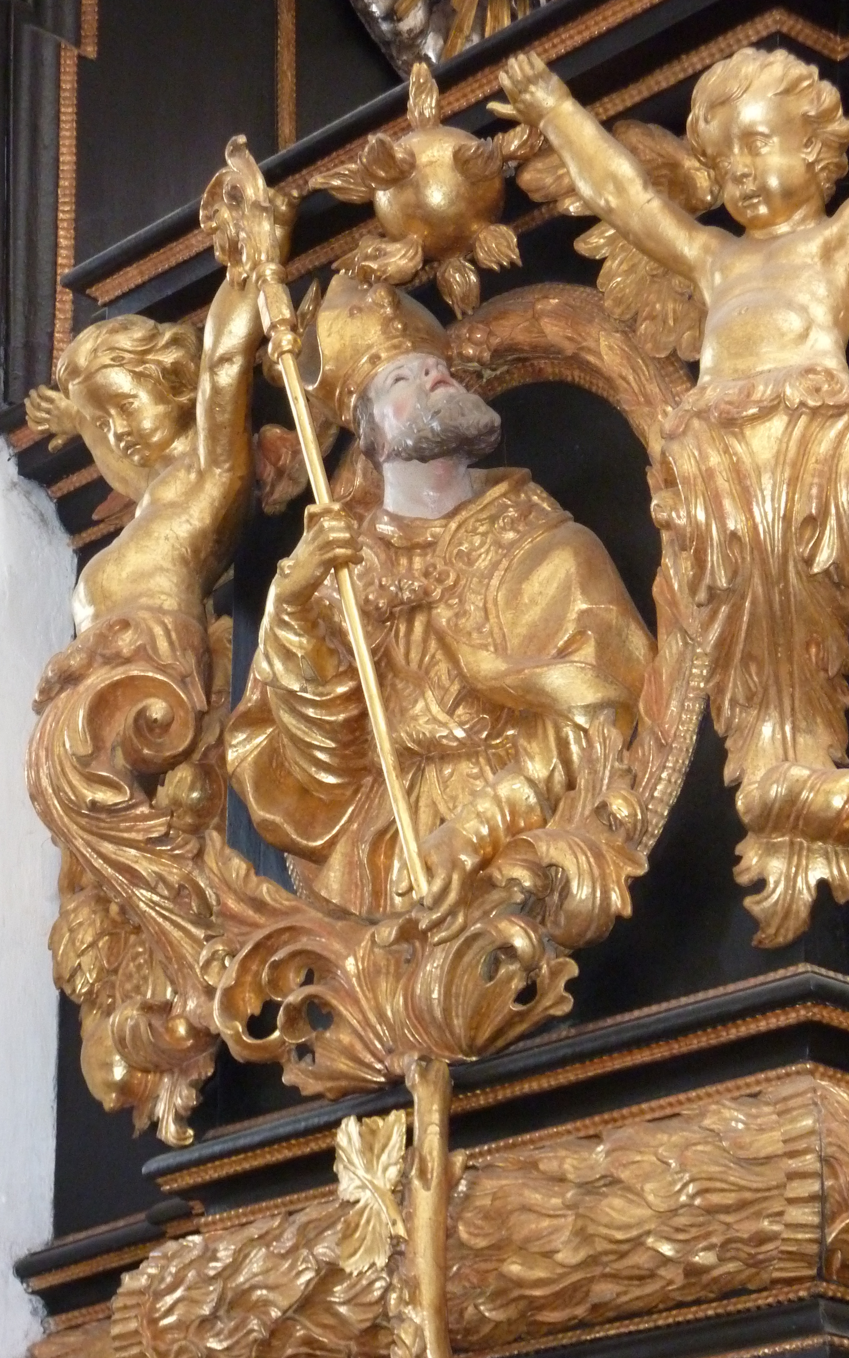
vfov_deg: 20.4
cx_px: 392
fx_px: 3775
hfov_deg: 12.8
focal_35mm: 102
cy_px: 680
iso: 500
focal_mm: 15.8
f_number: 4.3
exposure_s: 1/40
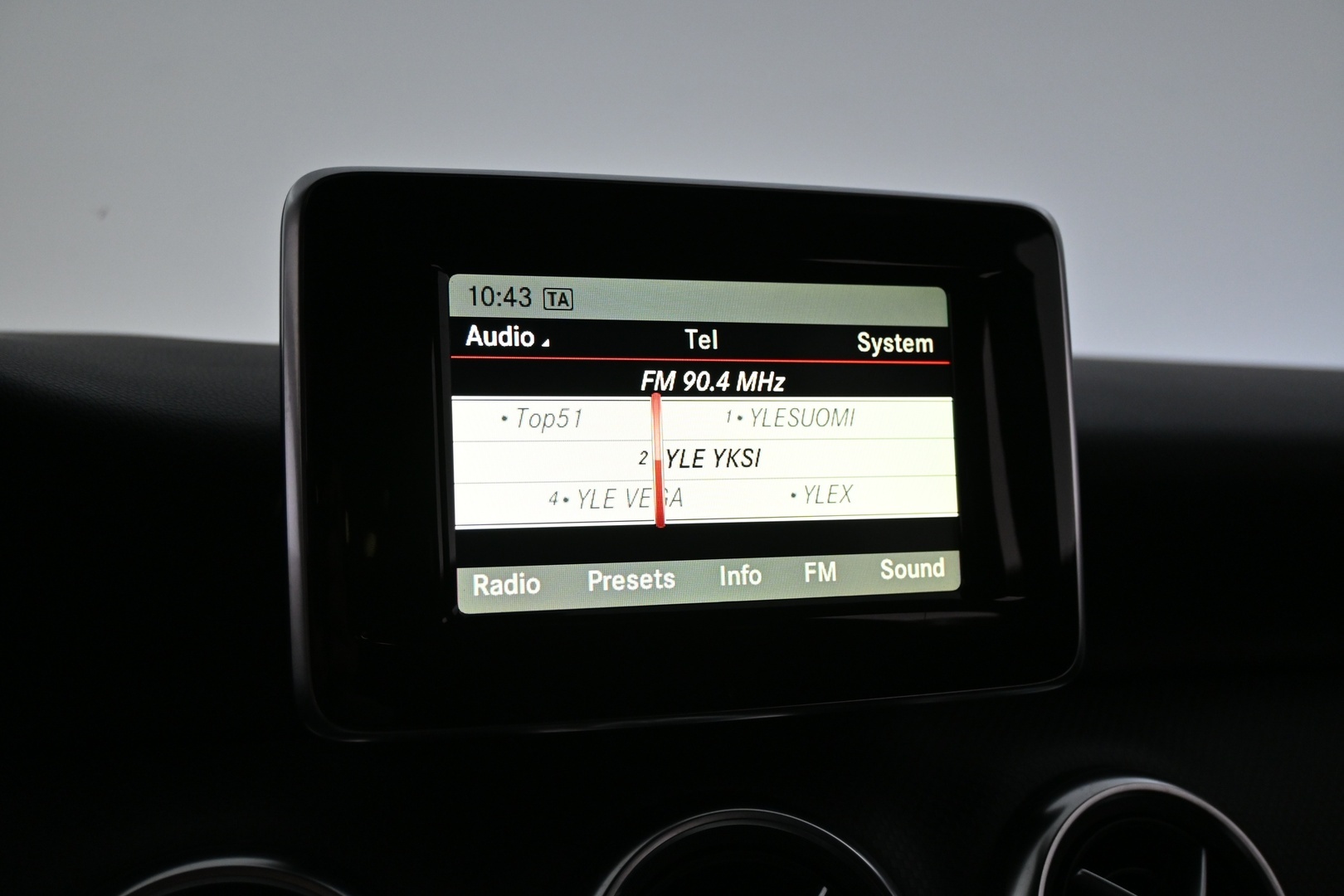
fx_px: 1540
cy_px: 448
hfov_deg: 47.2
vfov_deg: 32.4
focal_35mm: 41
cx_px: 672
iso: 800
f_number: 4.5
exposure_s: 1/80
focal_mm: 27.5
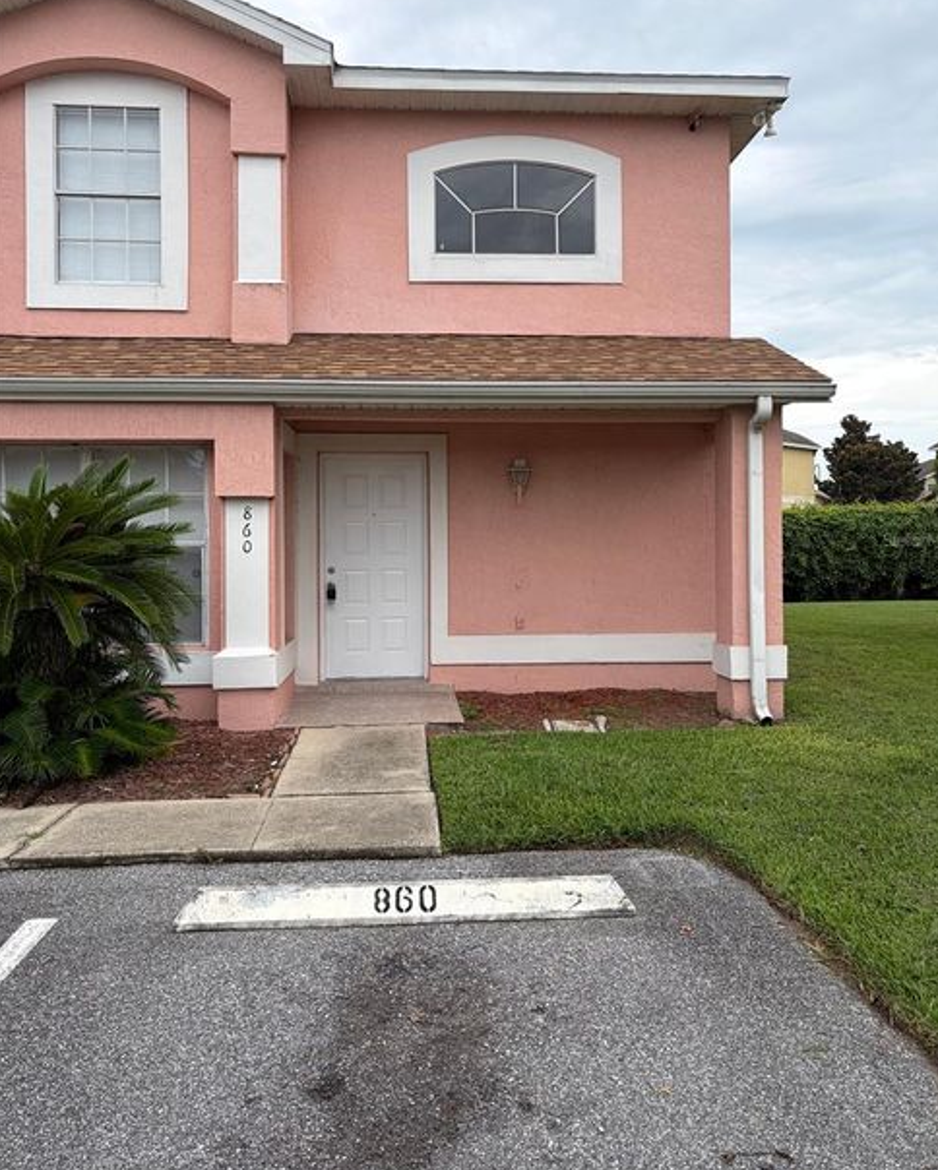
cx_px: 475
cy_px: 539
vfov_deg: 62.1
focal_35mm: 28
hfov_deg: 51.6
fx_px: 971
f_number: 1.6
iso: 50
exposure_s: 1/1848
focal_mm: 5.96
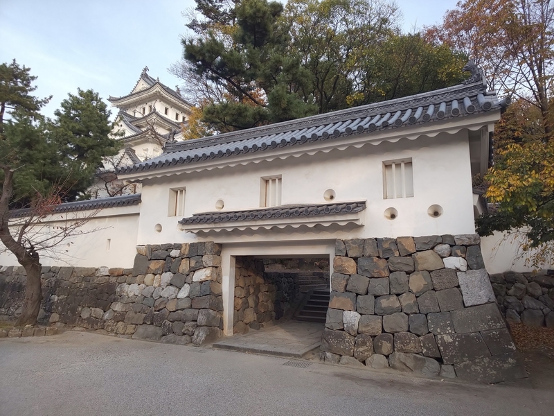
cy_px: 208
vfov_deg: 66.0
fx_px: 320
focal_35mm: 20
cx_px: 277
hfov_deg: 81.7
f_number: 1.94
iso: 28
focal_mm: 3.45
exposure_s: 1/218
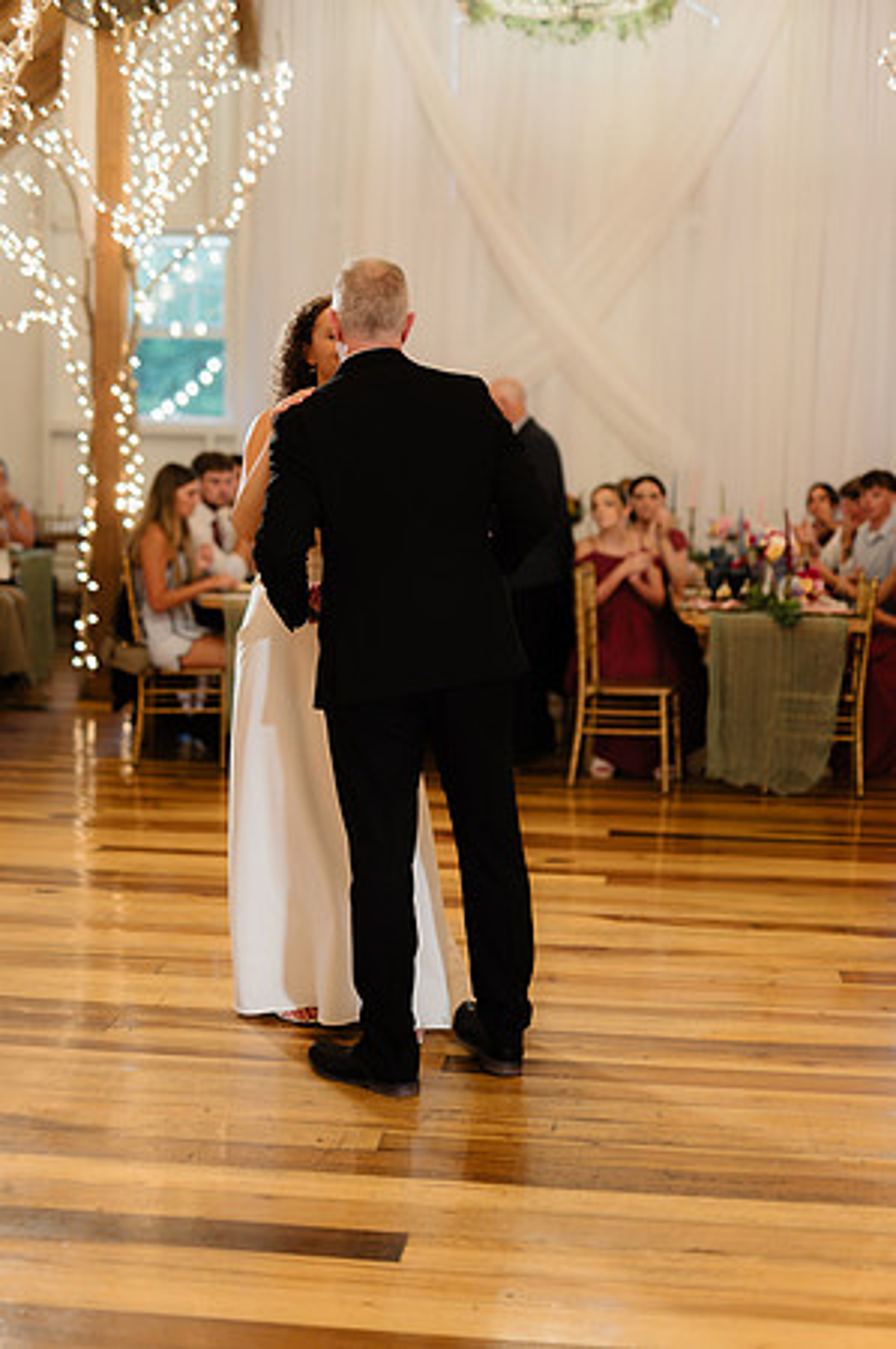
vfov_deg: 39.6
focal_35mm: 50
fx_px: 1871
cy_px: 674
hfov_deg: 26.9
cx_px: 448
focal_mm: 50
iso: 800
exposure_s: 1/200
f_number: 1.8
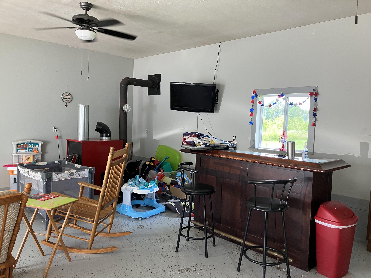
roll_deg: -2.3
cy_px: 139
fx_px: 300
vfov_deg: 49.7
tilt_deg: -4.3
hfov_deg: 63.4
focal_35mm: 28
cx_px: 186
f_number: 1.8
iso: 50
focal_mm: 3.99
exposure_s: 1/60
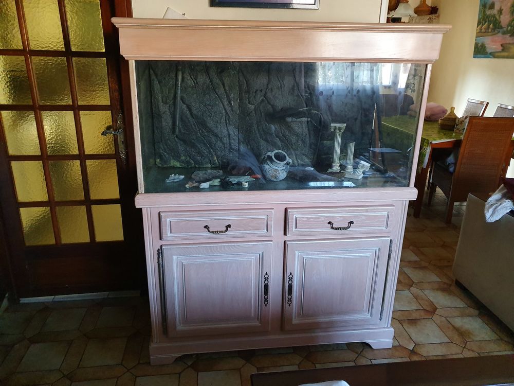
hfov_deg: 67.3
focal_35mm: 26
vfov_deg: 53.1
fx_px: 386
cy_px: 193
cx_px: 257
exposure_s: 1/50
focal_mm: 4.32
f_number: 1.5
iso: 640
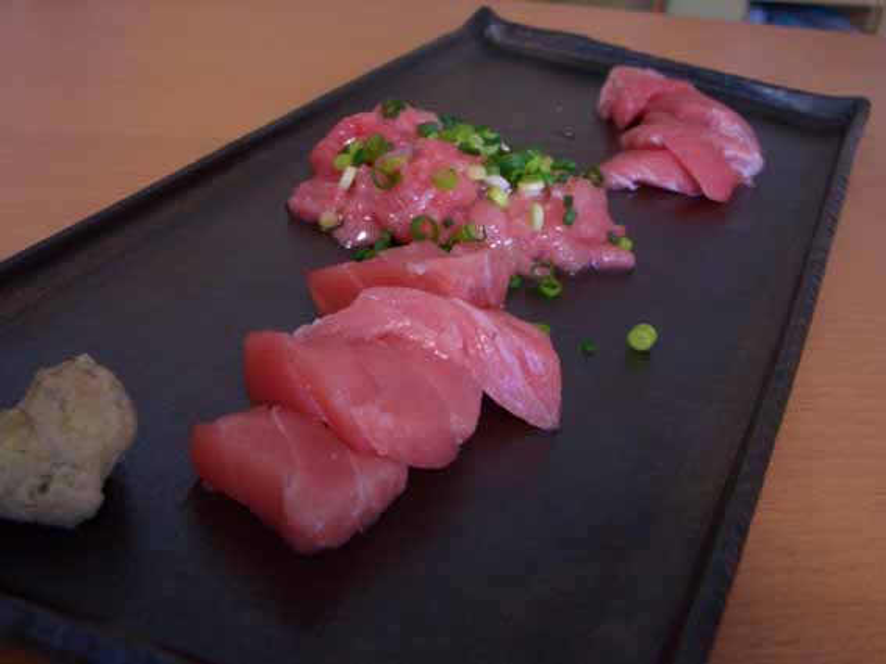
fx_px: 1254
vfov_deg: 29.7
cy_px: 332
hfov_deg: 38.9
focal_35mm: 49
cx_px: 443
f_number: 3.1
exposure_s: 1/8
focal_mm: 8.2
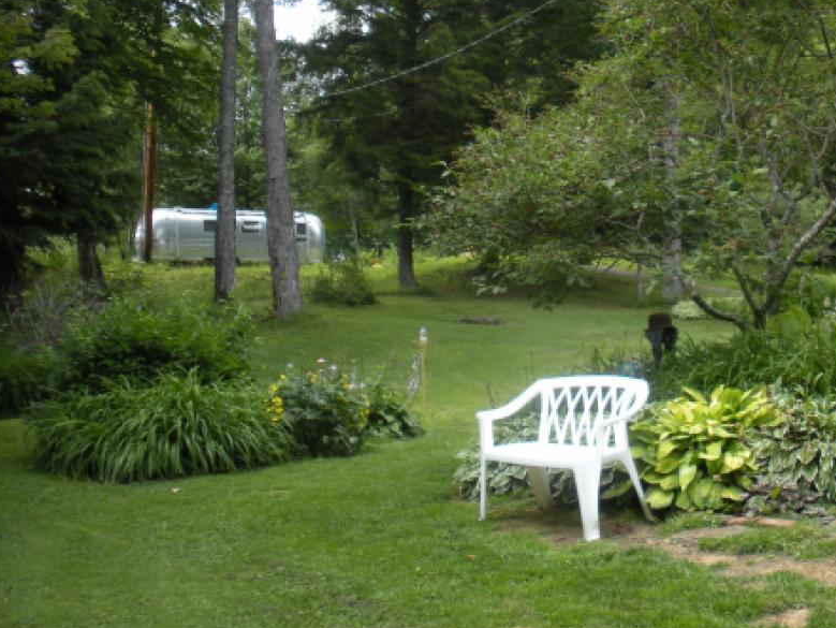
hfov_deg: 40.9
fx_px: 1111
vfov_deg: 31.4
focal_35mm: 46
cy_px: 229
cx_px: 526
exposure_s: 1/102
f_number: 3.5
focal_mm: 6.3
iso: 64
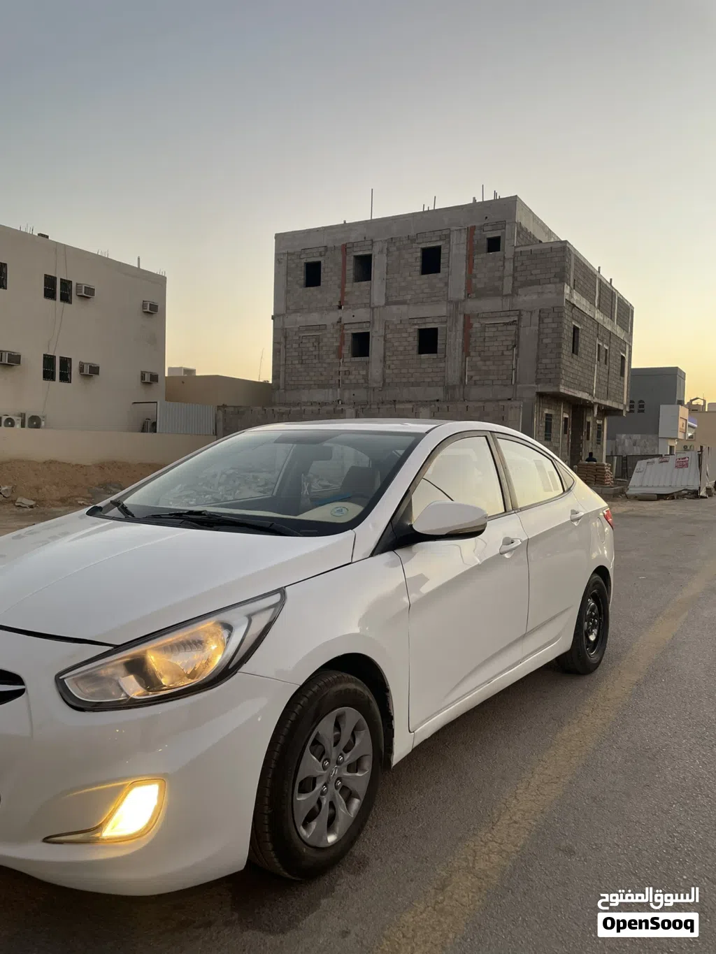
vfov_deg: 67.3
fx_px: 717
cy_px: 477
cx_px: 358
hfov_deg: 53.1
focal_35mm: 26
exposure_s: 1/121
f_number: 1.6
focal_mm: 4.2
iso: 125
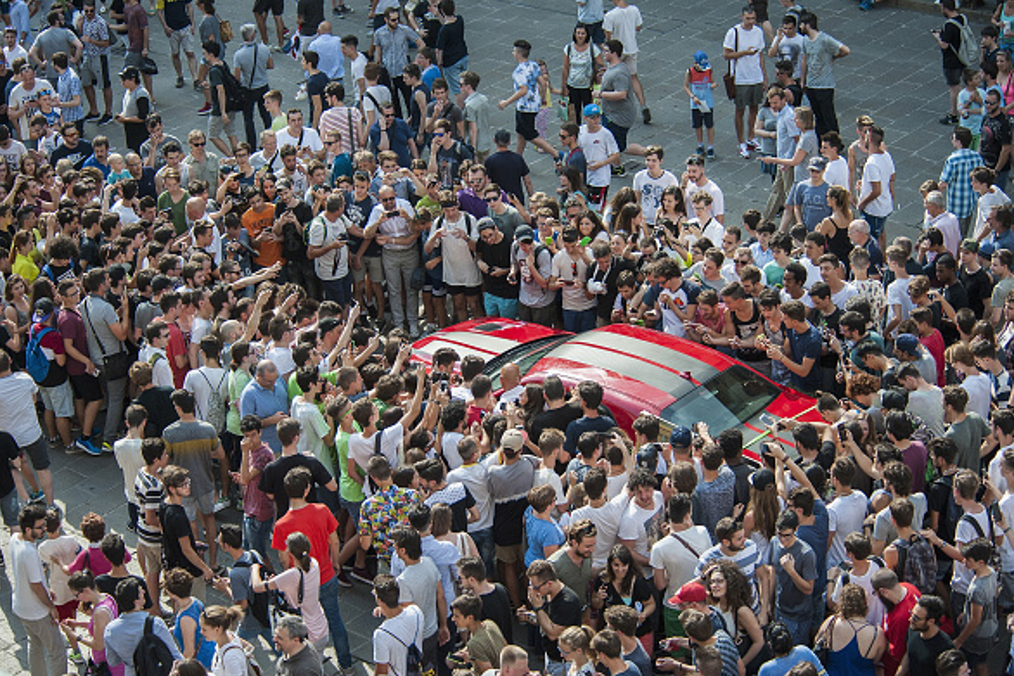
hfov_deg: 25.1
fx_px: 2282
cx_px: 505
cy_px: 338
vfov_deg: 16.9
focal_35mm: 81
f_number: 4.5
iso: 500
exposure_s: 1/2000
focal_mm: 80
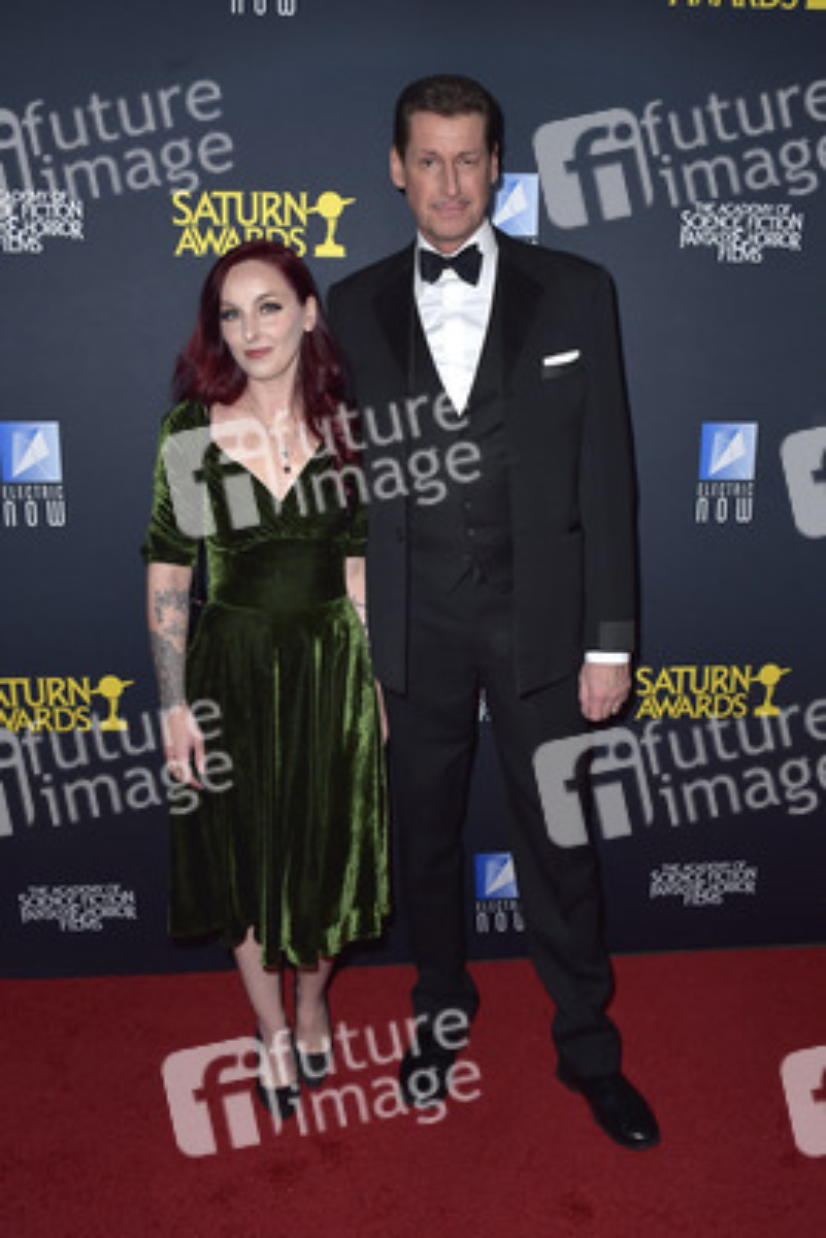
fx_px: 1100
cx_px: 413
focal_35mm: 32
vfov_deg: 58.7
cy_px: 619
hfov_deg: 41.1
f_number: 6.3
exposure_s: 1/250
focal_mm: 32
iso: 250
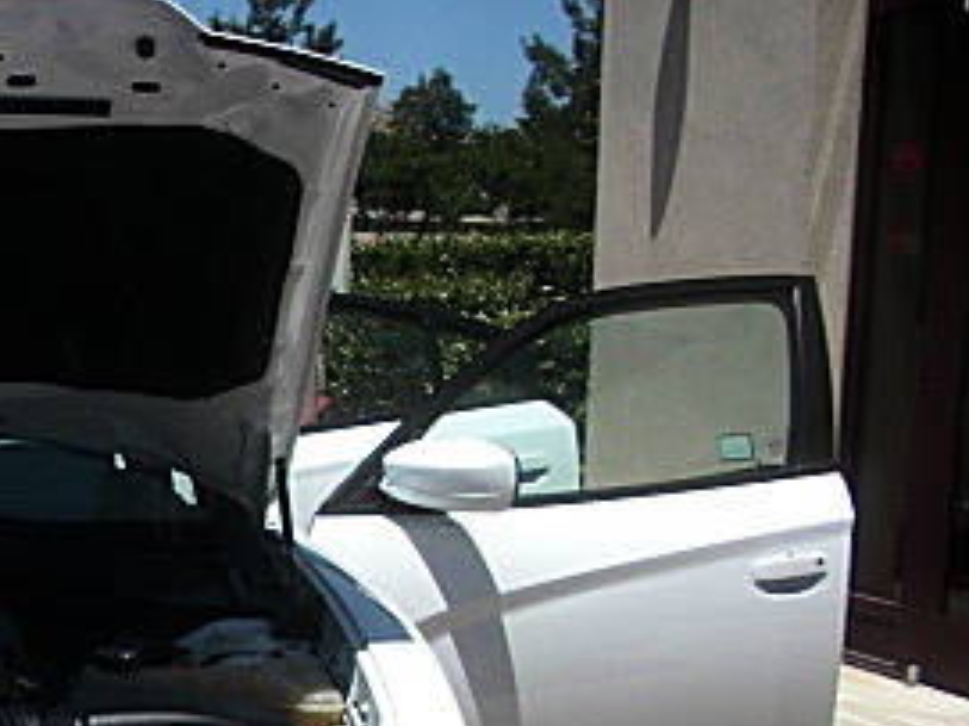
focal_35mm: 85
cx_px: -172
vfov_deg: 17.0
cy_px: 712
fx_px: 2378
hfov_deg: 21.5
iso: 50
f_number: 7.9
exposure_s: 1/200
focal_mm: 6.3
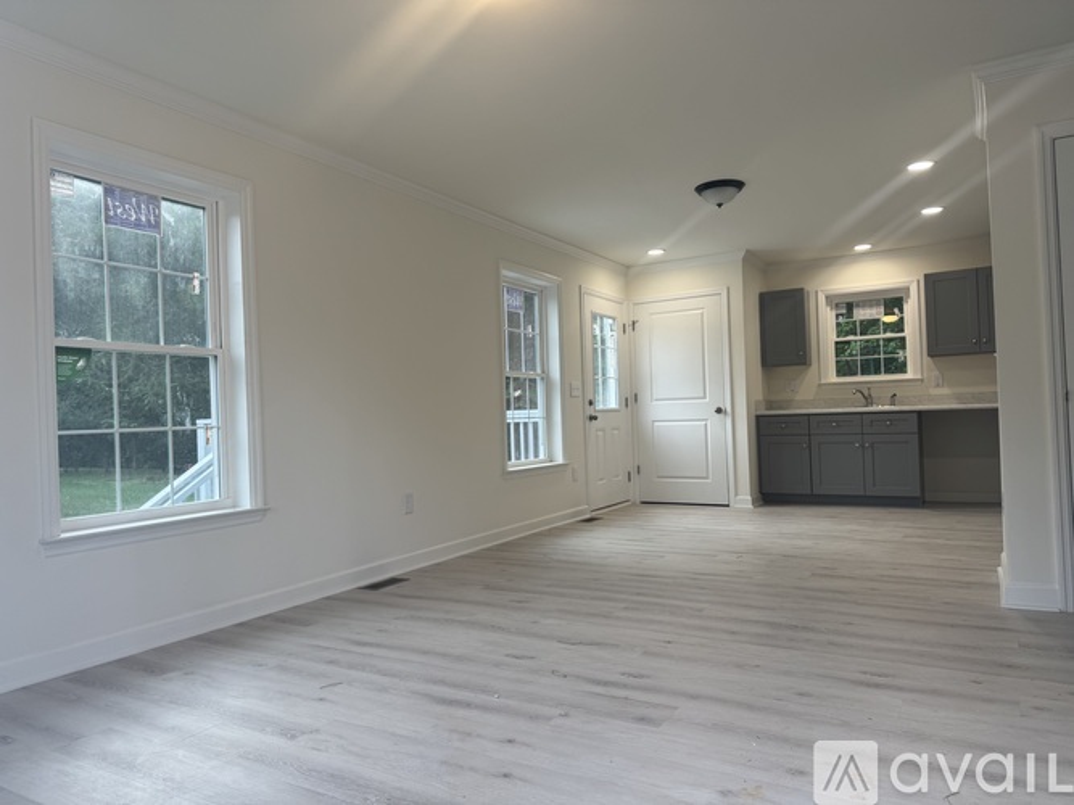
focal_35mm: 24
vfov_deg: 56.8
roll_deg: +2.7
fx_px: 744
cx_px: 537
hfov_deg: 71.6
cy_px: 402
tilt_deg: +0.9
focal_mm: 6.76
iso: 64
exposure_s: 1/120
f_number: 1.78
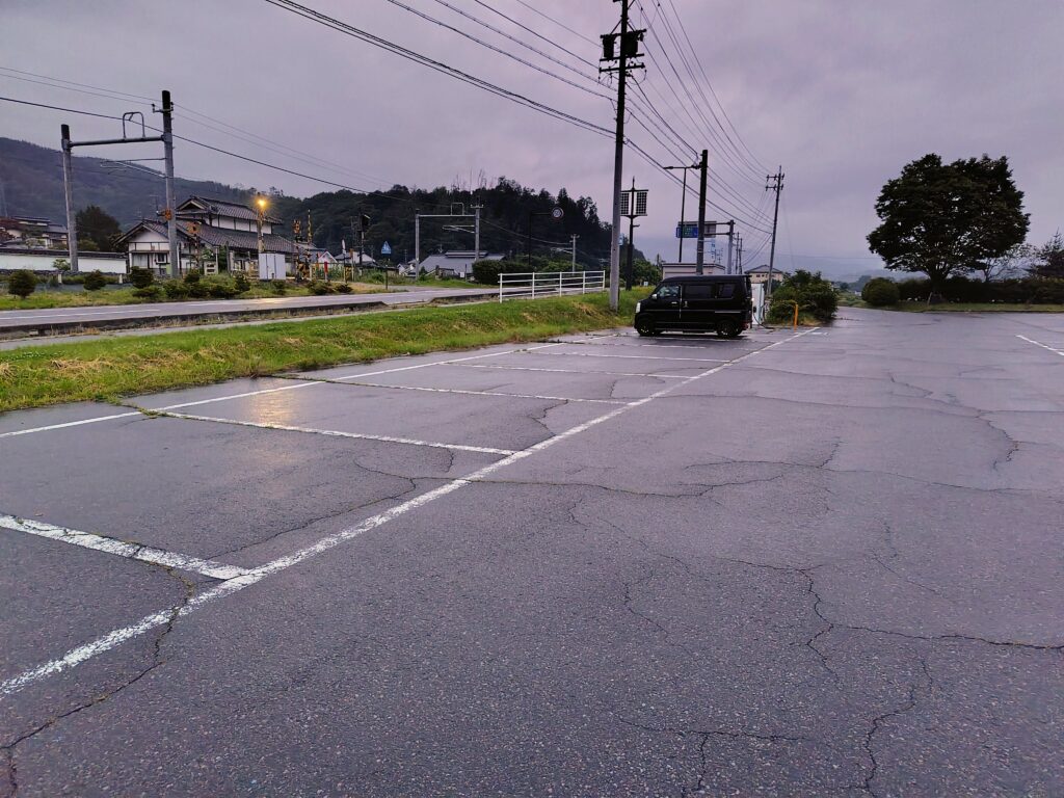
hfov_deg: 73.9
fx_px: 707
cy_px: 399
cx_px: 532
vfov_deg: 58.9
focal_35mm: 23
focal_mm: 5.6
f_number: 1.9
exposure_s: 1/120
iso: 1879
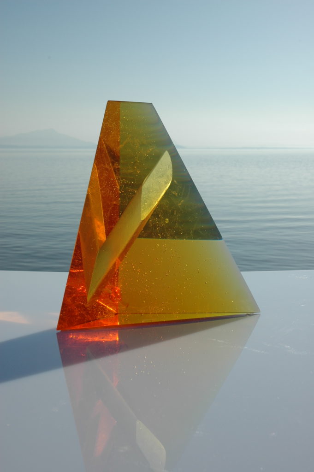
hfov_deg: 25.7
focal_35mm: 52
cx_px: 157
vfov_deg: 37.9
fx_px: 688
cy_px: 236
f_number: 13
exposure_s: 1/640
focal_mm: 35
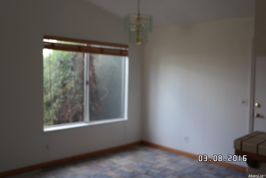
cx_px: 133
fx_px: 266
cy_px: 89
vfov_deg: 36.9
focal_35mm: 36
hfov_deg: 53.1
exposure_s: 1/60
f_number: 4
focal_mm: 24
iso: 200
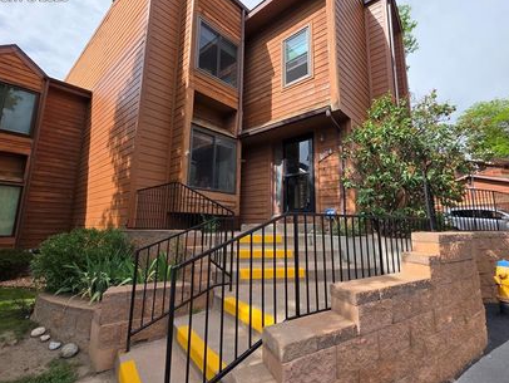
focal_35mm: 16
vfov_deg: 78.1
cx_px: 263
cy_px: 183
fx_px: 235
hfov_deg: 94.4
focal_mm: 2.2
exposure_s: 1/2000
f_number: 1.9
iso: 50
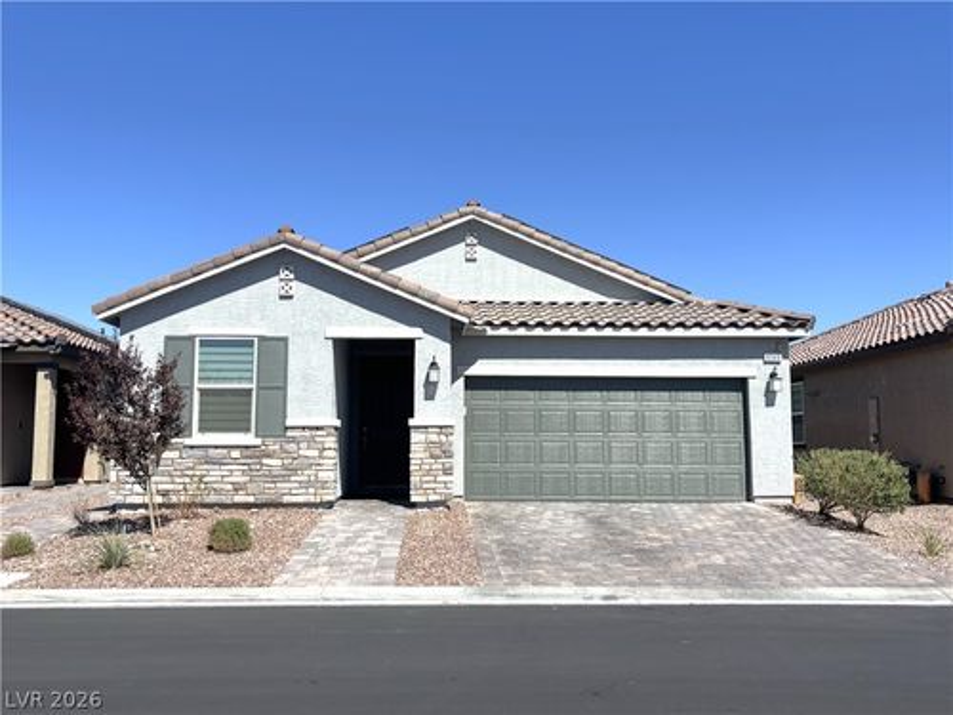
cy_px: 358
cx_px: 476
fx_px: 881
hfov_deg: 56.8
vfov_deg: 44.2
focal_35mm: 32
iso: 50
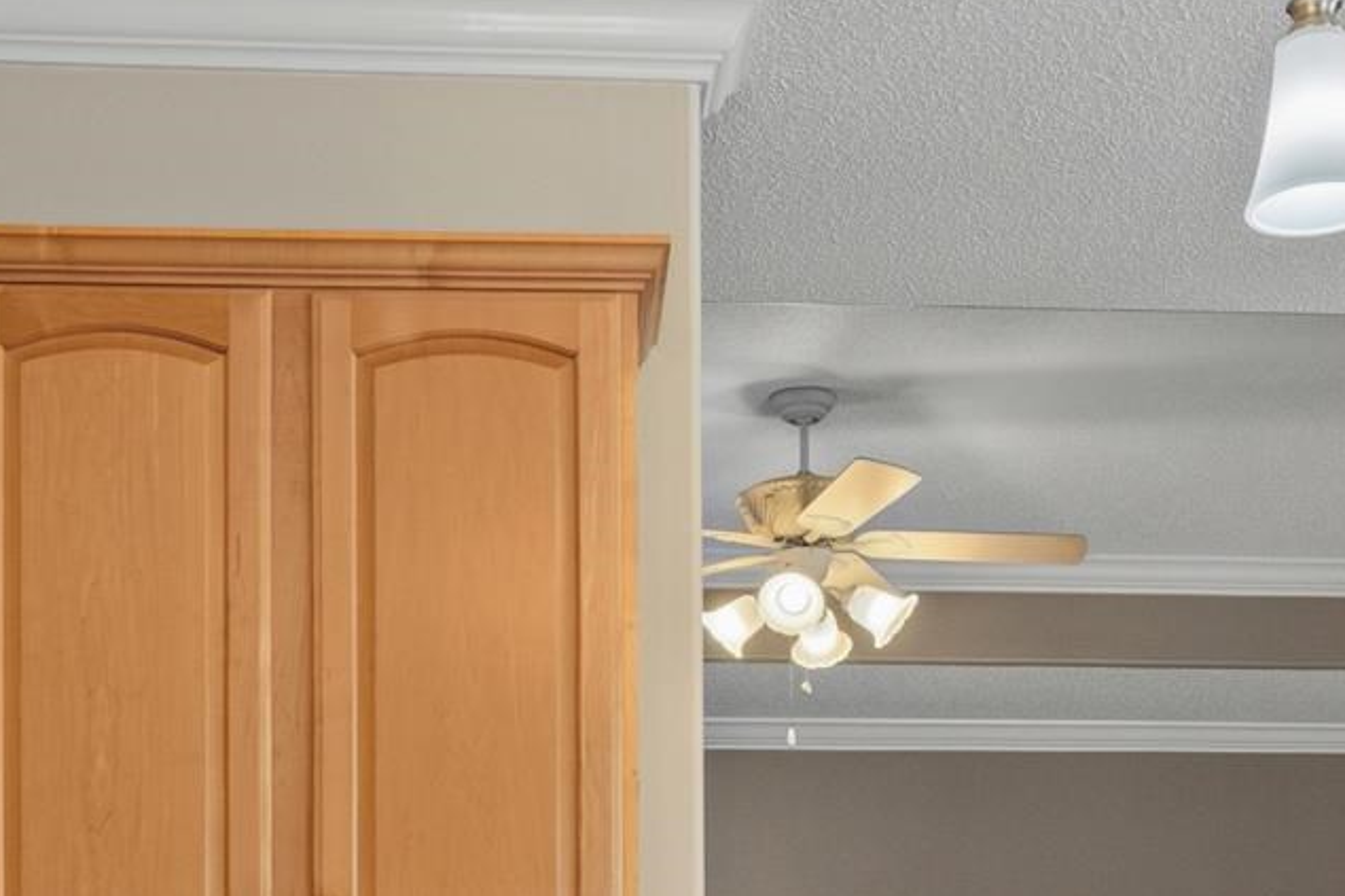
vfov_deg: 19.0
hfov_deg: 31.9
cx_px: 654
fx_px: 2353
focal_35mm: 63
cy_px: 1331
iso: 1250
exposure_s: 1/15
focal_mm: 16
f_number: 8
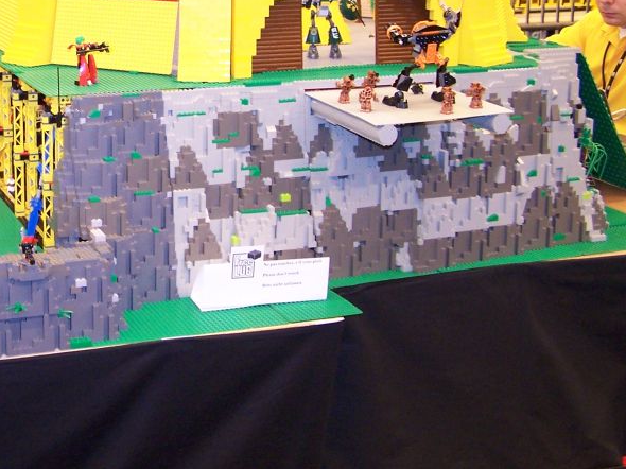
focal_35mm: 66
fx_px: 1193
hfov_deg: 28.6
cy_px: 132
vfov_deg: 22.1
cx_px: 100
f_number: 2.8
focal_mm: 6.3
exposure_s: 1/4
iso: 140
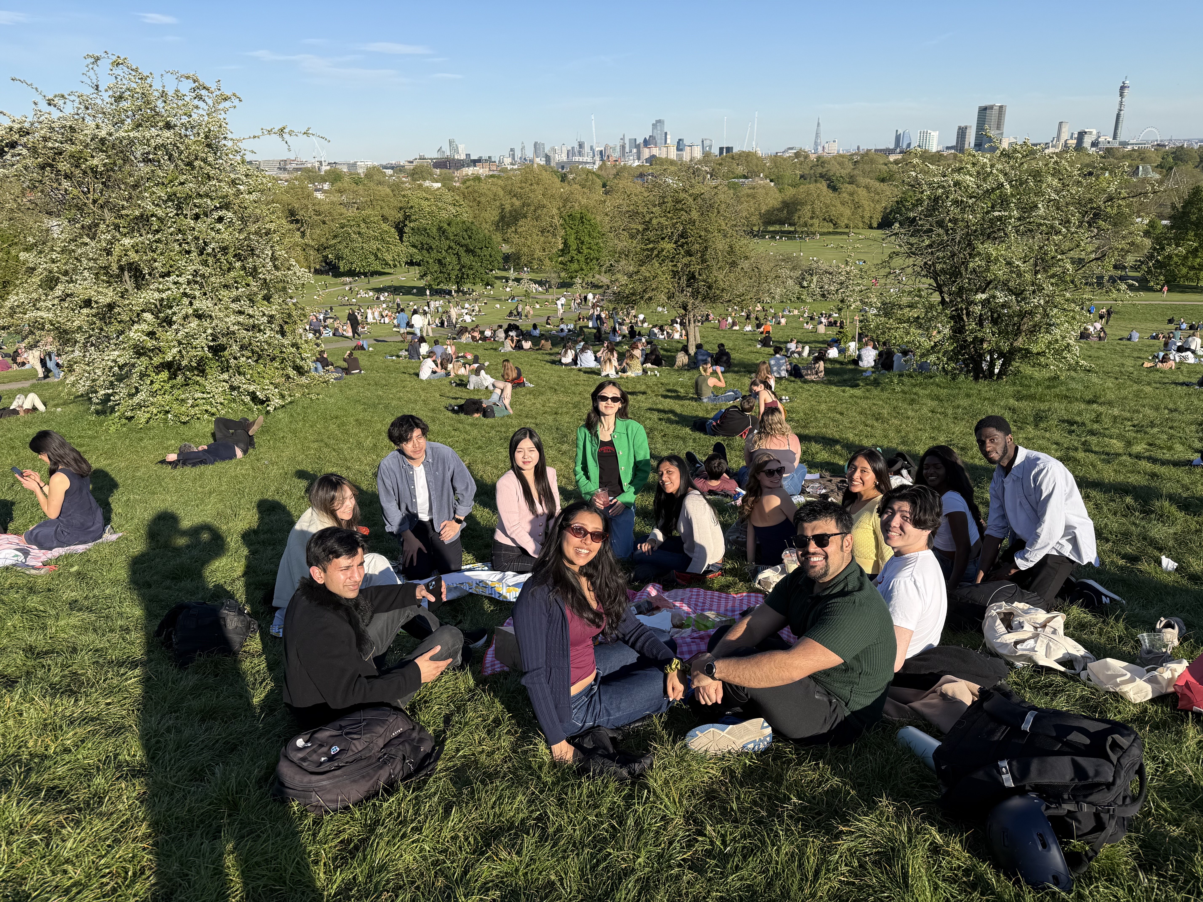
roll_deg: +1.1
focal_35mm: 24
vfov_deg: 56.8
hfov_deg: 71.6
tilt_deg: -18.6
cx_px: 602
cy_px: 451
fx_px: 834
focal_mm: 6.76
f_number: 1.78
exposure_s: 1/3145
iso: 80
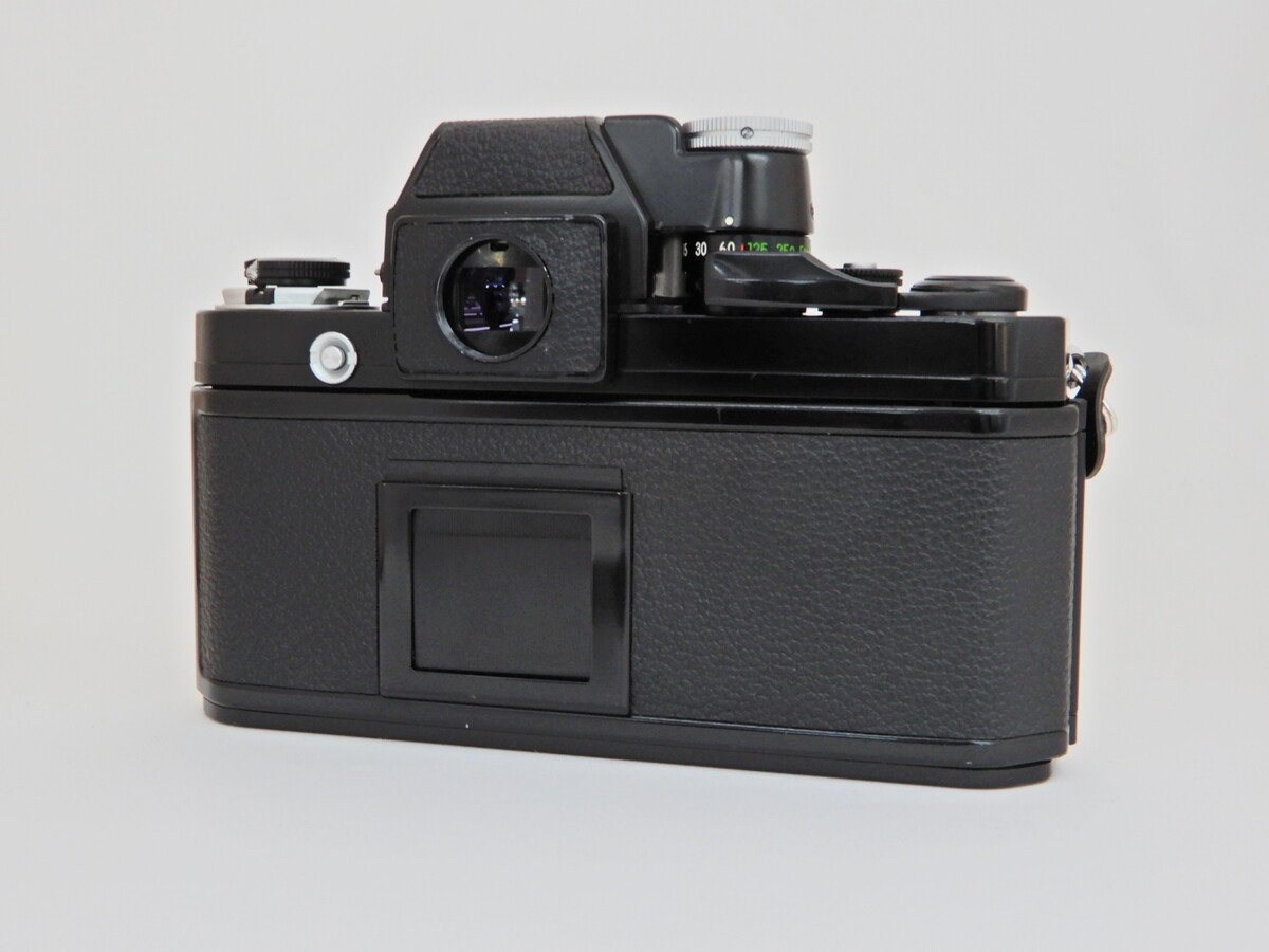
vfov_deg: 32.2
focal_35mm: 45
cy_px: 476
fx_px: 1650
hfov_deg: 42.1
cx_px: 634
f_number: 4
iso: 200
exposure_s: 1/30
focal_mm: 8
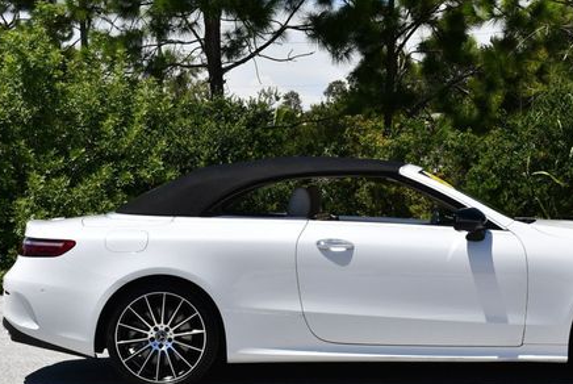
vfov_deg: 15.6
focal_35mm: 88
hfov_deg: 23.0
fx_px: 1403
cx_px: 380
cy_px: 196
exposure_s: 1/320
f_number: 9
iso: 100
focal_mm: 30
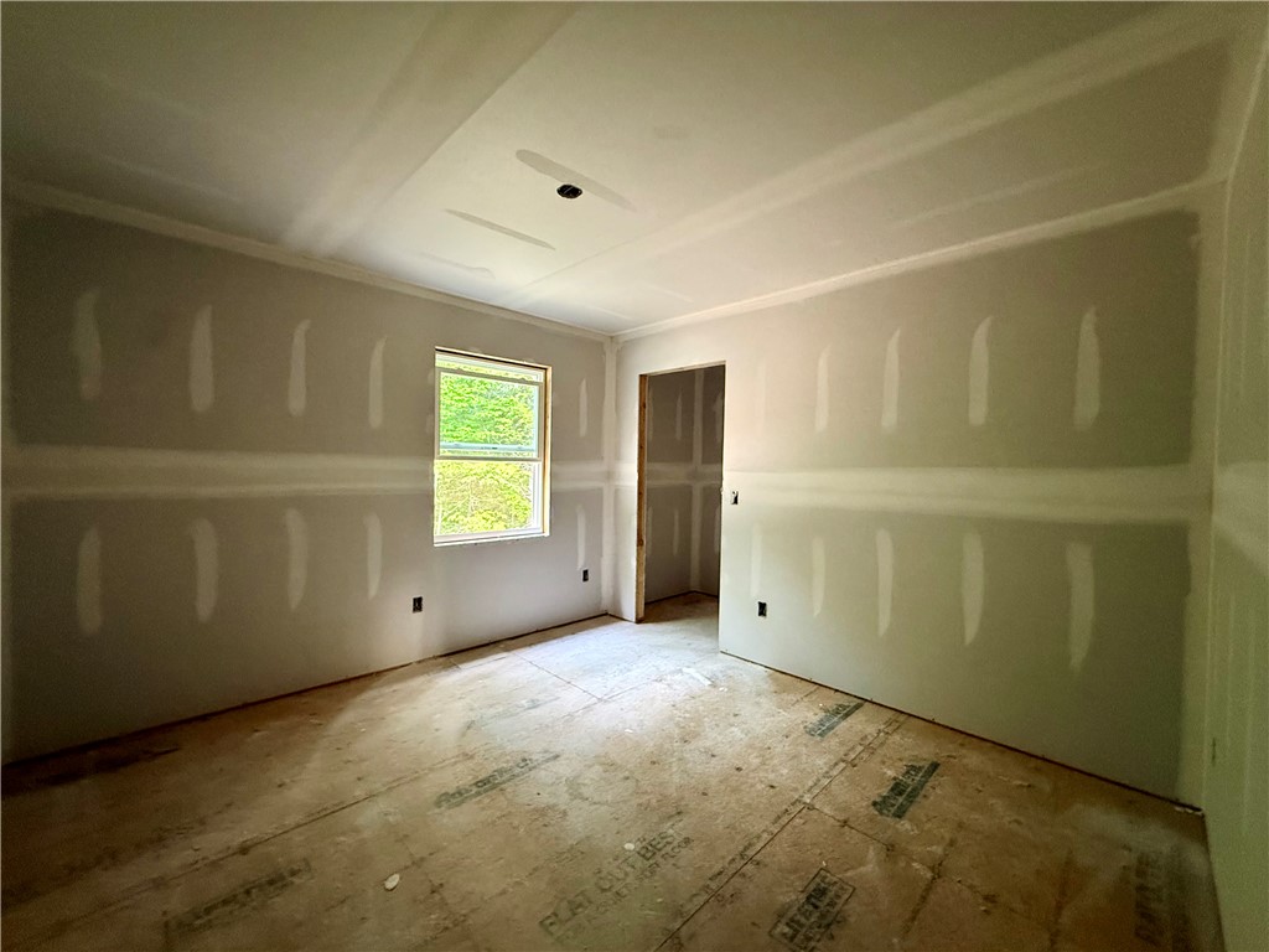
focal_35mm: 14
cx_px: 634
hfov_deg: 102.1
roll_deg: -1.1
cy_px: 476
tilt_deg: -1.6
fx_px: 513
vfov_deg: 85.7
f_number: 2.2
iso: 640
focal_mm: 2.22
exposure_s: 1/60
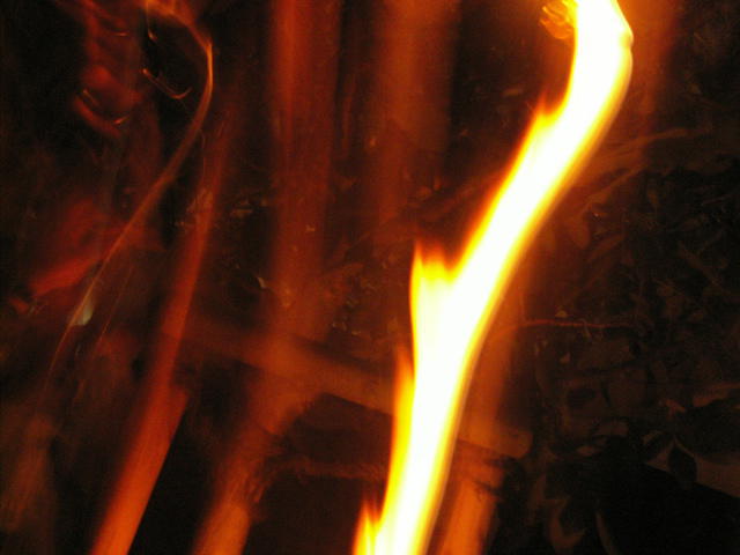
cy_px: 278
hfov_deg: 52.6
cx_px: 370
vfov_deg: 40.7
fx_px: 748
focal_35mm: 35
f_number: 2.8
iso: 160
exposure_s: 2
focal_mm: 5.86
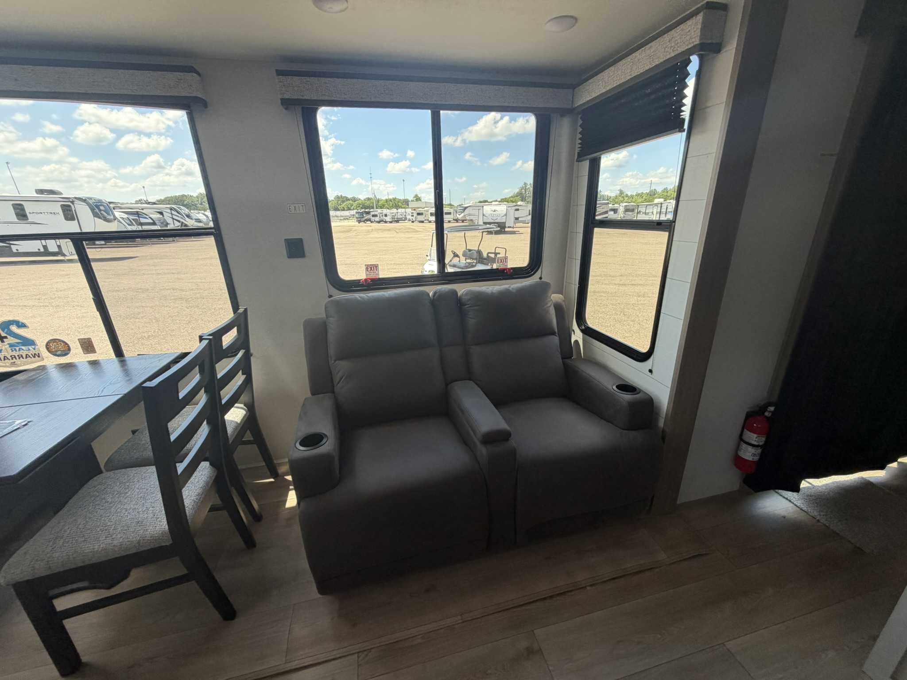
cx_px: 454
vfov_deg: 85.7
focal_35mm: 14
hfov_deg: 102.1
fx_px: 367
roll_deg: +0.8
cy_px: 340
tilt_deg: -17.5
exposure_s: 1/121
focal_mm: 2.22
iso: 80
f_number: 2.2
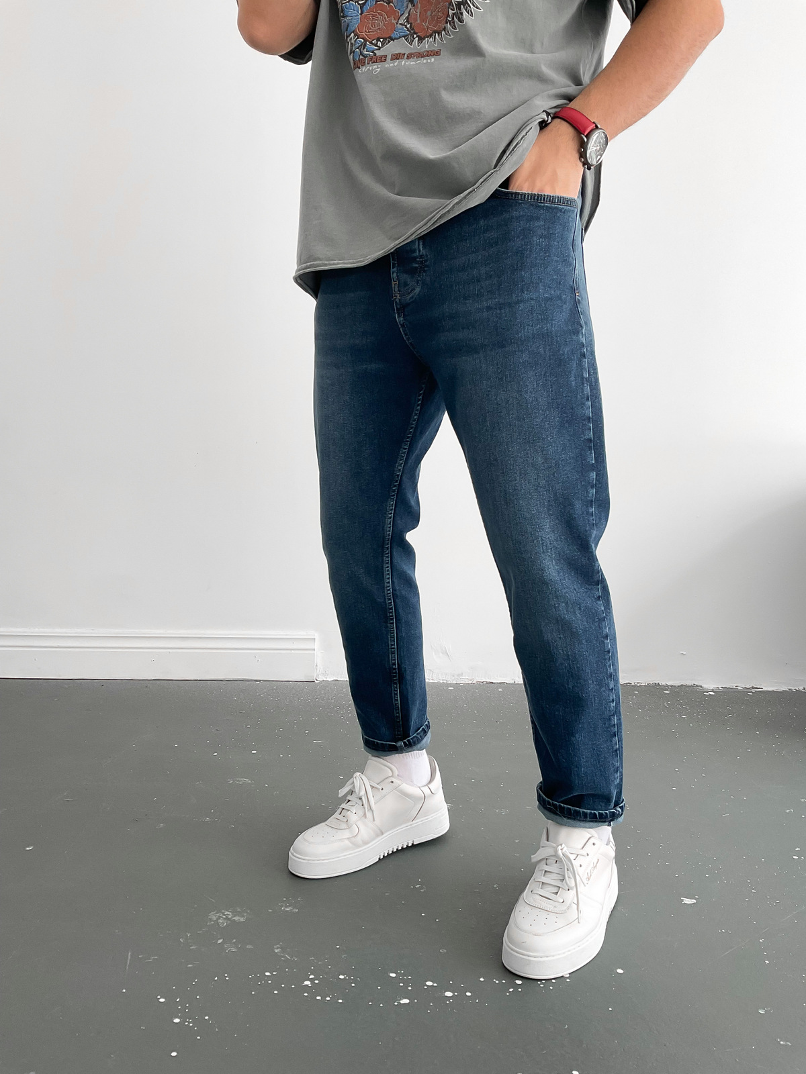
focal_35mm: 29
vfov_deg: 61.7
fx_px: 900
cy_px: 537
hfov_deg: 48.2
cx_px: 403
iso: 40
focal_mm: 3
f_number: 1.8
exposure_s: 1/120
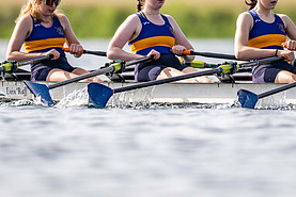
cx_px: 225
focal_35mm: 1257
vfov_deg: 1.1
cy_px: 37
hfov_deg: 1.6
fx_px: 10340
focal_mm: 600
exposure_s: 1/2500
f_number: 4
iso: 180
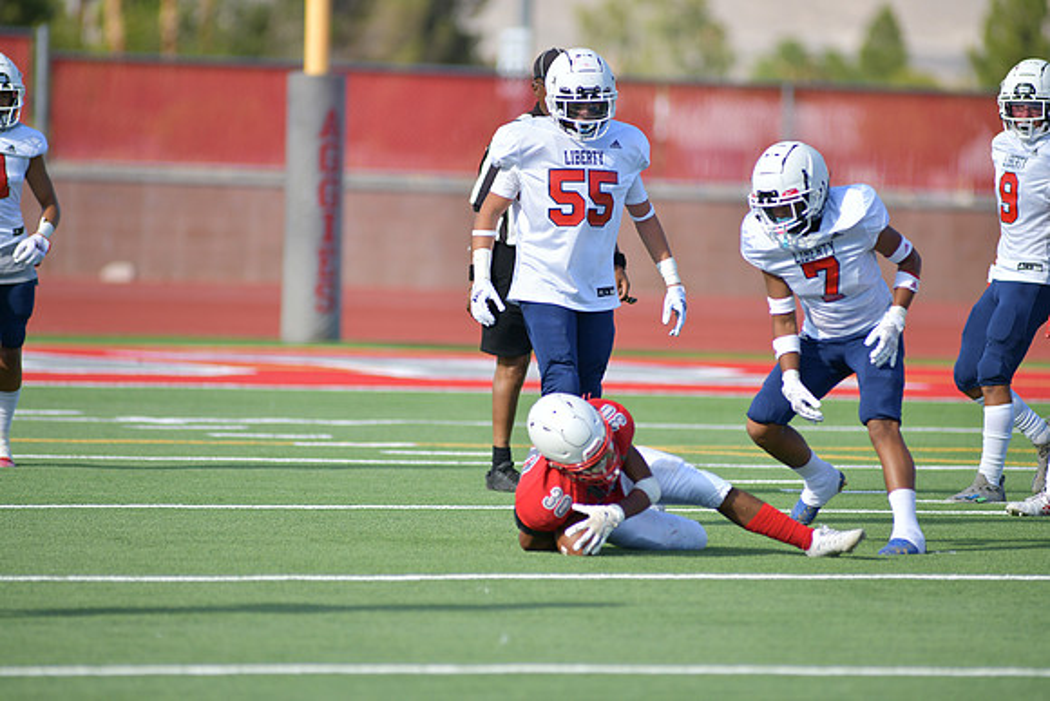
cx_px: 525
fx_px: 8752
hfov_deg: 6.9
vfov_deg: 4.6
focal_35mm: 300
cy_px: 350
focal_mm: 300
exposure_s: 1/2000
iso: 180
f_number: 3.5
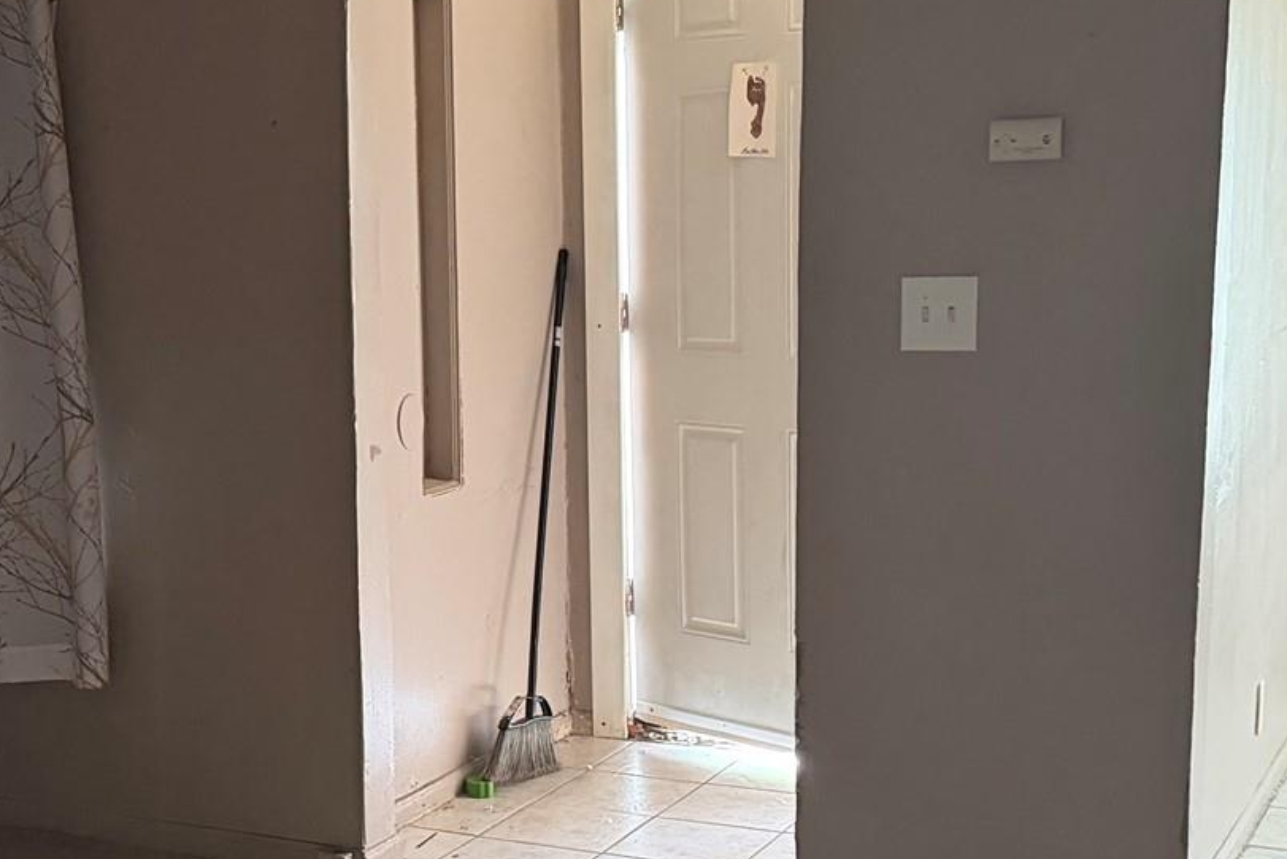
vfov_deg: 21.5
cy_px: 538
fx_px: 2253
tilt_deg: -8.8
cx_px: 382
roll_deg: +1.6
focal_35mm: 63
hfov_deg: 31.5
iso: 800
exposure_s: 1/52
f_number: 1.78
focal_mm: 6.76
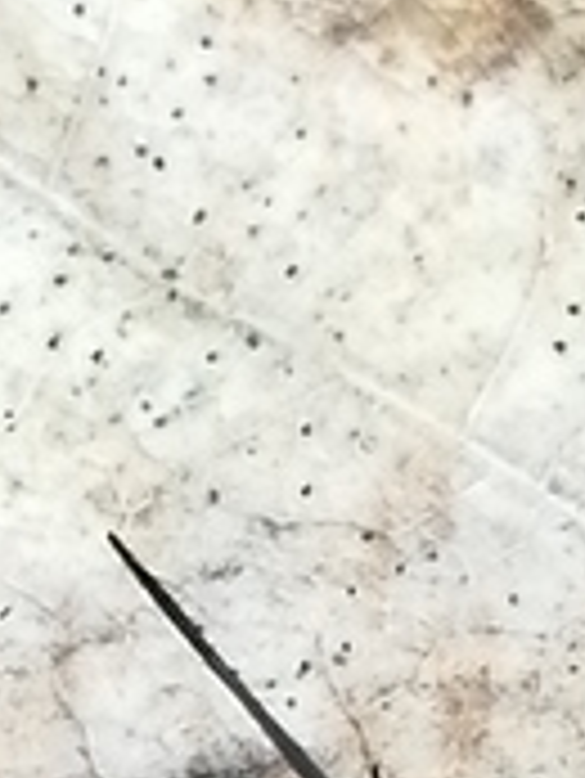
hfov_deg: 3.9
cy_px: 1034
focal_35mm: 385
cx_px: 598
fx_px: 8665
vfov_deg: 5.1
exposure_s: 1/198
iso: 50
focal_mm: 3.46
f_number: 1.8
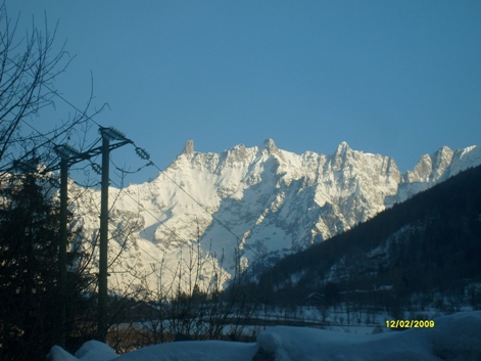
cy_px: 180
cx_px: 240
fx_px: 1473
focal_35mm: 106
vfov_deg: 14.0
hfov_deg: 18.6
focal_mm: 17.4
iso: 80
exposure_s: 1/350
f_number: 4.9
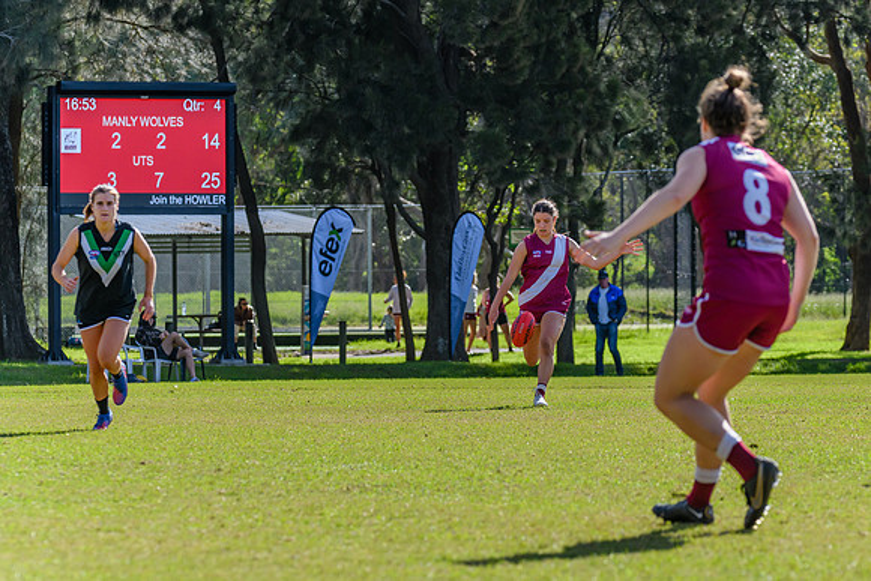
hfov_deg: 8.2
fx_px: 6040
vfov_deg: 5.5
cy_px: 293
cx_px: 511
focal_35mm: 250
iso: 800
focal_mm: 210
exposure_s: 1/1250
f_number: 7.1
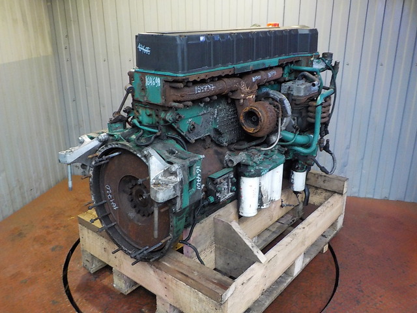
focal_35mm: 30
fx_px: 361
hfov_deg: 60.0
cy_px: 156
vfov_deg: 46.8
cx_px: 208
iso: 360
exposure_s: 1/30
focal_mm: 4.1
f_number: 3.3
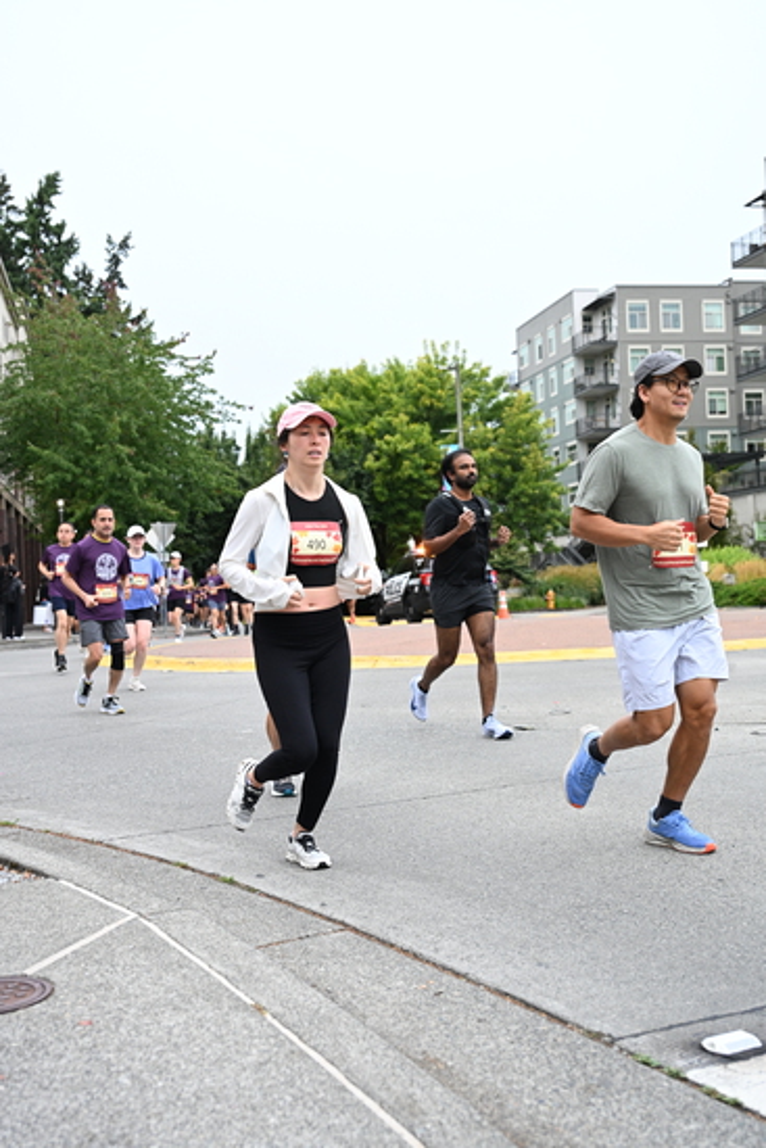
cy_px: 574
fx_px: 1308
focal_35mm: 41
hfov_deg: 32.6
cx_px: 383
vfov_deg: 47.4
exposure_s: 1/800
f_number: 4
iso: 1600
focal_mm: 41
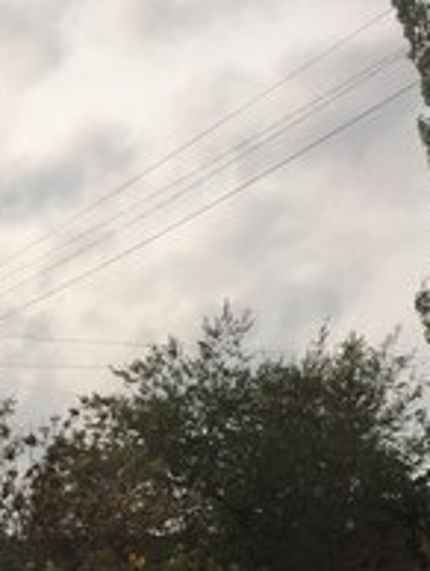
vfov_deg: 23.6
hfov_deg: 19.4
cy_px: 715
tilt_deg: -3.0
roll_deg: +0.9
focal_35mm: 74
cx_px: 9
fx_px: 1223
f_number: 2.2
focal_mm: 4.15
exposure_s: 1/2825
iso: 32
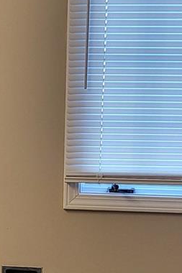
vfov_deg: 19.1
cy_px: 325
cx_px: 53
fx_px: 767
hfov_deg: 13.5
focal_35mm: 101
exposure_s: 1/120
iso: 160
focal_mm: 5
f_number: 1.8
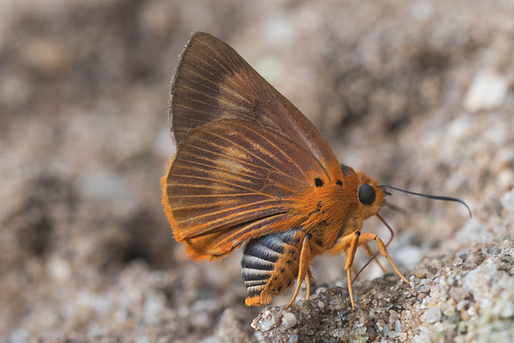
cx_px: 297
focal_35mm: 324
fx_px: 4627
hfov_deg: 6.4
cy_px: 179
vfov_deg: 4.2
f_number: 5
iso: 800
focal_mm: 150
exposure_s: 1/200
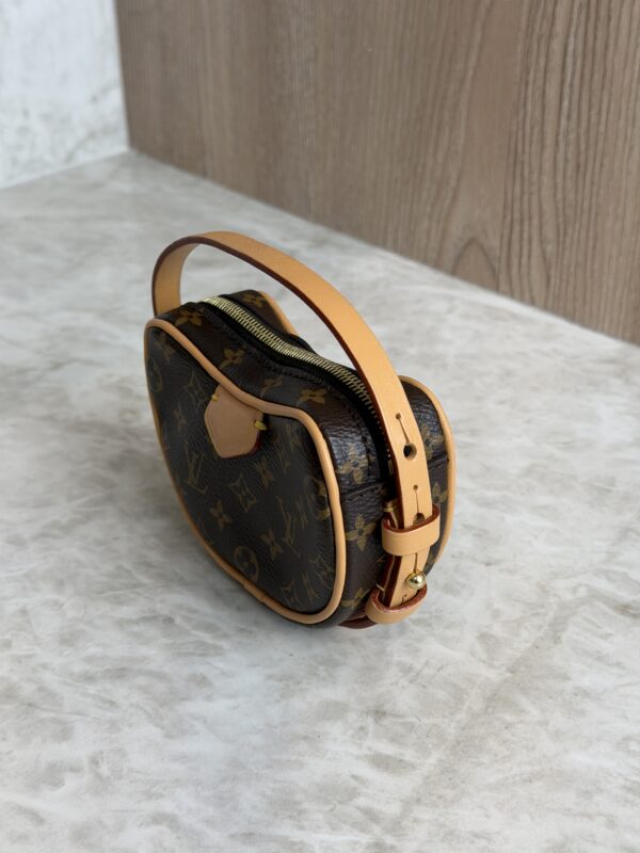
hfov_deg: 30.3
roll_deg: -0.2
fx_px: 1183
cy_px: 426
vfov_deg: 39.7
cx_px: 320
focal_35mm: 48
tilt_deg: -32.2
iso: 64
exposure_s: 1/120
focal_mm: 6.76
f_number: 1.78
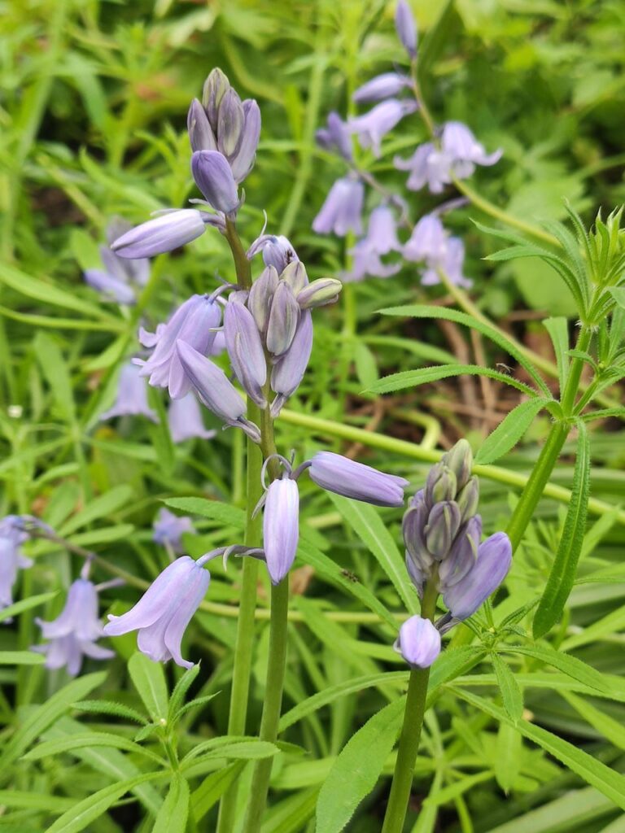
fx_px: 1252
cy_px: 416
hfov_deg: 28.0
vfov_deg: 36.8
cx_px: 312
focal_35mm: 52
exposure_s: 1/50
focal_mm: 4.77
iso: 218
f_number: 1.75
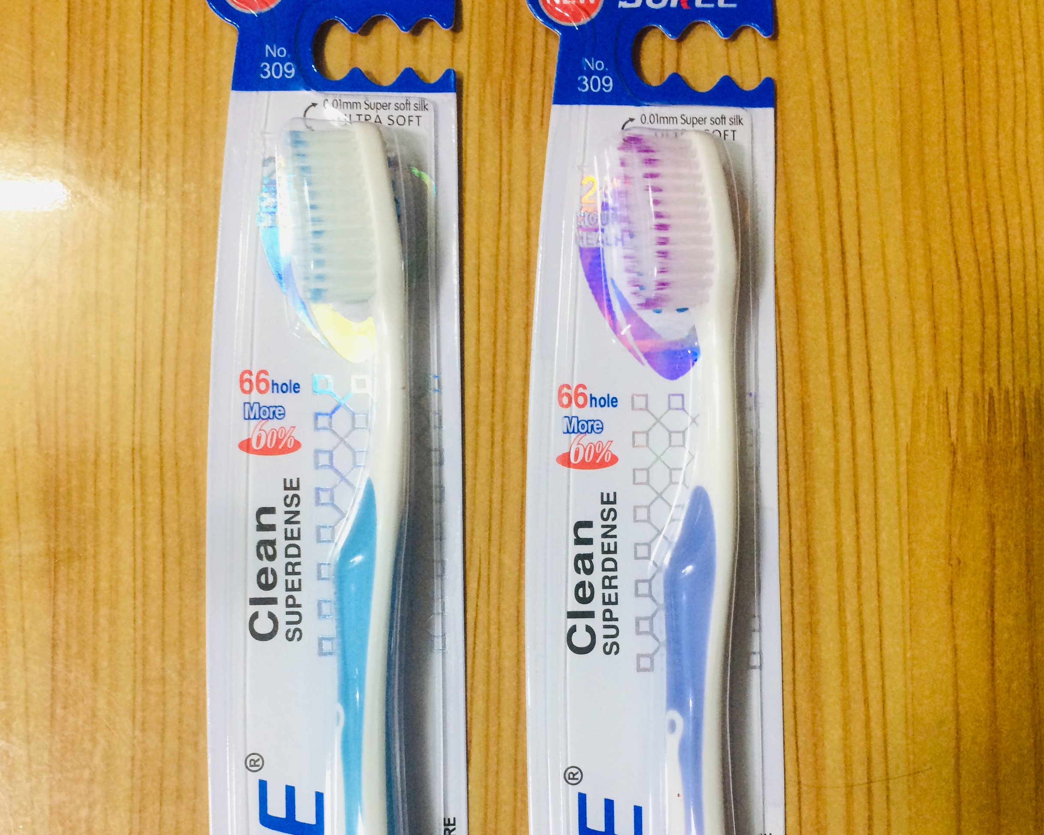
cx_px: 525
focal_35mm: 38
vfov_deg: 38.7
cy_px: 563
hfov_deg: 47.9
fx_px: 1174
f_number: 2.2
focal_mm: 4.15
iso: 160
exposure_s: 1/33
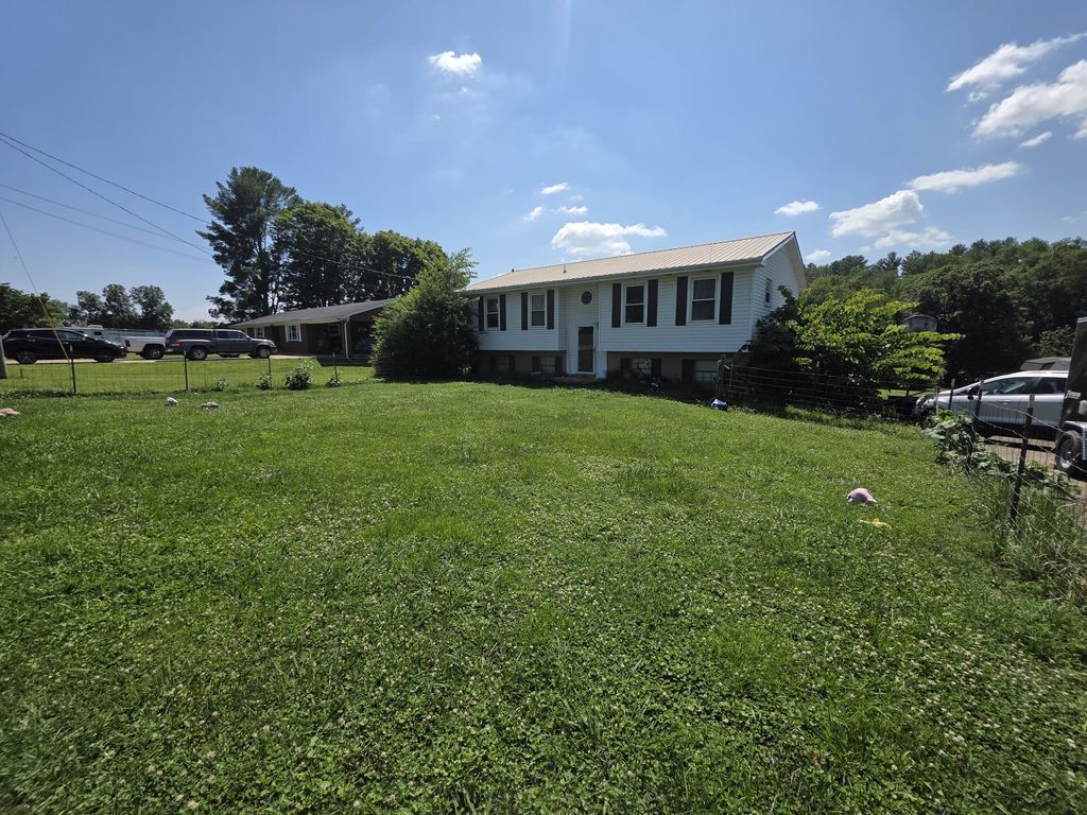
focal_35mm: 13
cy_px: 408
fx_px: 408
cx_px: 544
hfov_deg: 106.2
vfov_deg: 89.9
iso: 40
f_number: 1.9
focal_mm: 2.2
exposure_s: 1/2805
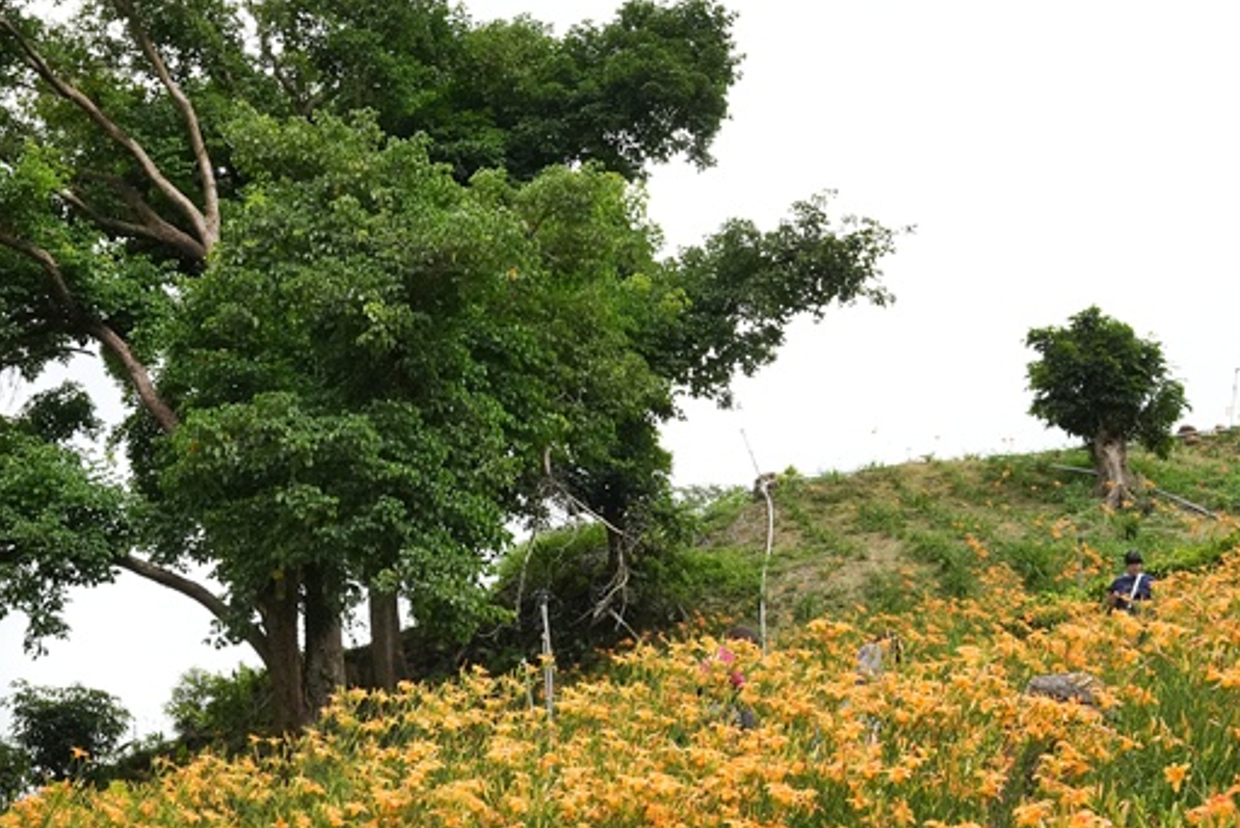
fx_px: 2013
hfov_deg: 33.8
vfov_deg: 22.9
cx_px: 380
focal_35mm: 58
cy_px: 660
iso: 3200
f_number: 8
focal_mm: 29.2
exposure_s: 1/2000
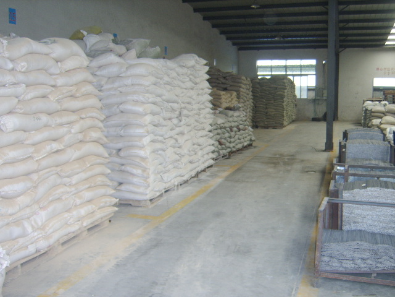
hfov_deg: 58.4
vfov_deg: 45.4
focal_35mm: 31
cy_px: 148
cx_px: 198
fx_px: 354
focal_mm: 8.13
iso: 200
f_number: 2.7
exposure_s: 1/30
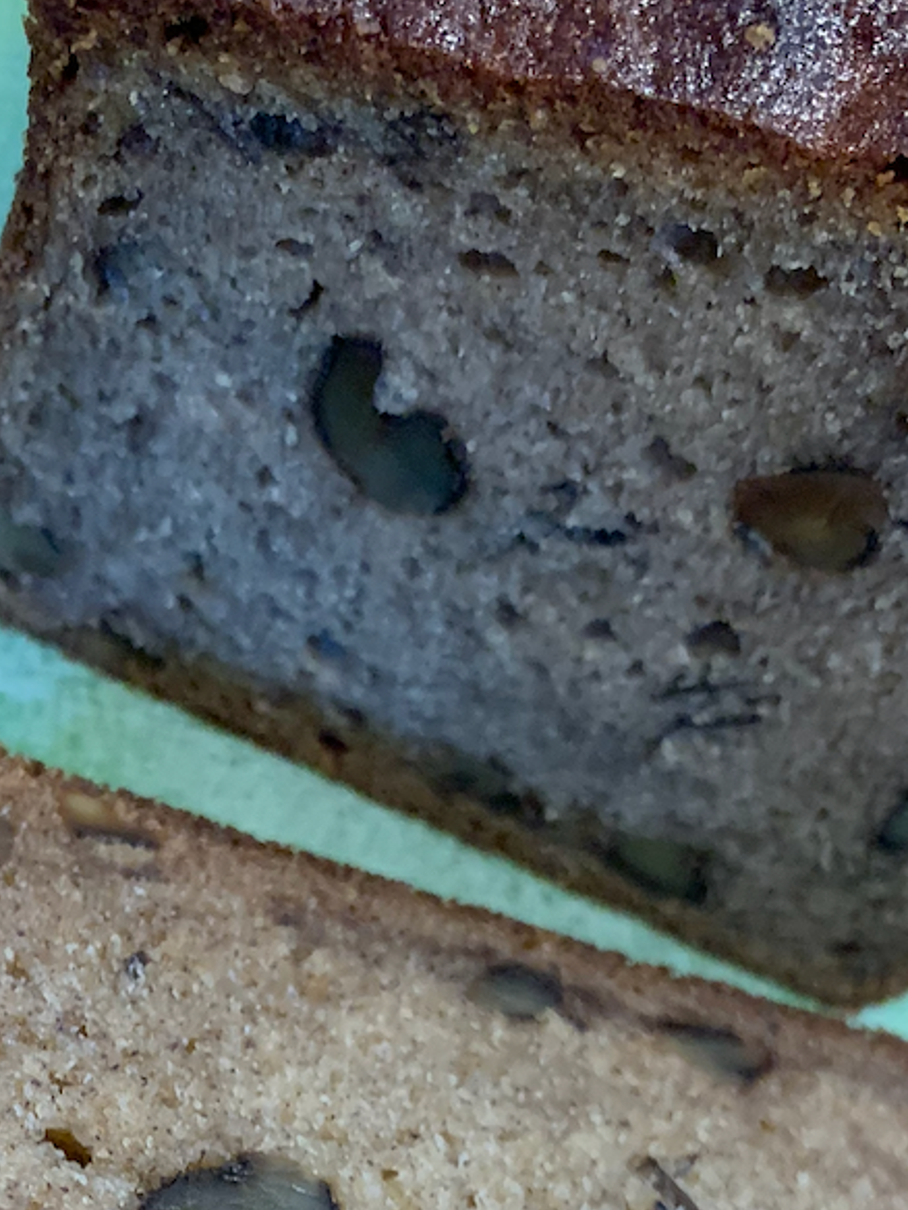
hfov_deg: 25.7
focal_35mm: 57
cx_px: 417
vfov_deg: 31.4
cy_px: 1191
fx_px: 1994
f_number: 1.8
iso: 500
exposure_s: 1/30
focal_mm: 4.25
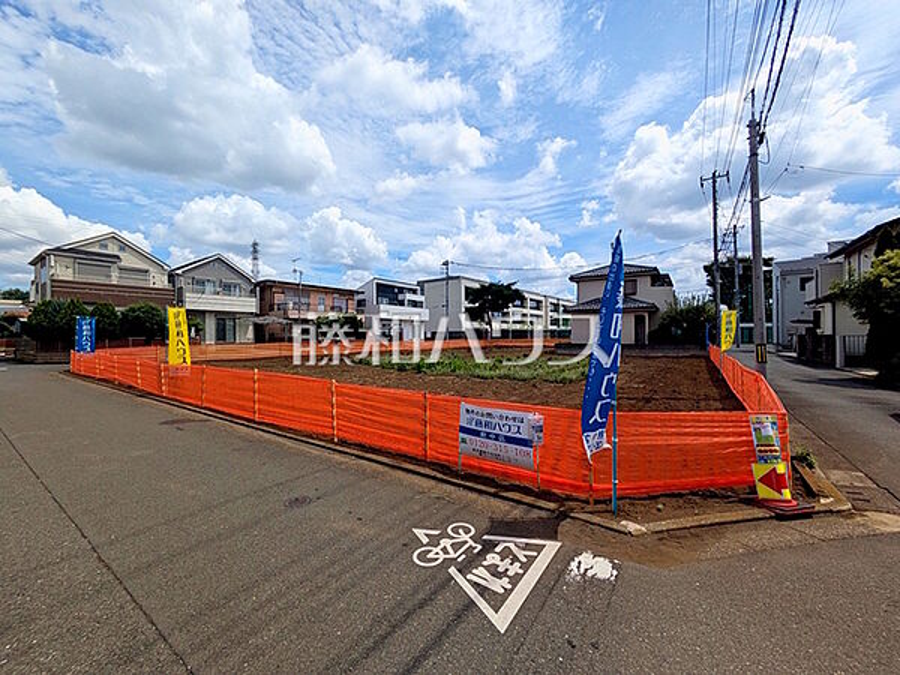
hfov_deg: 102.1
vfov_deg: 85.7
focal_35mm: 14
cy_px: 338
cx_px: 450
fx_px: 364
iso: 48
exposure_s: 1/3012
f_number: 2.2
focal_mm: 1.83
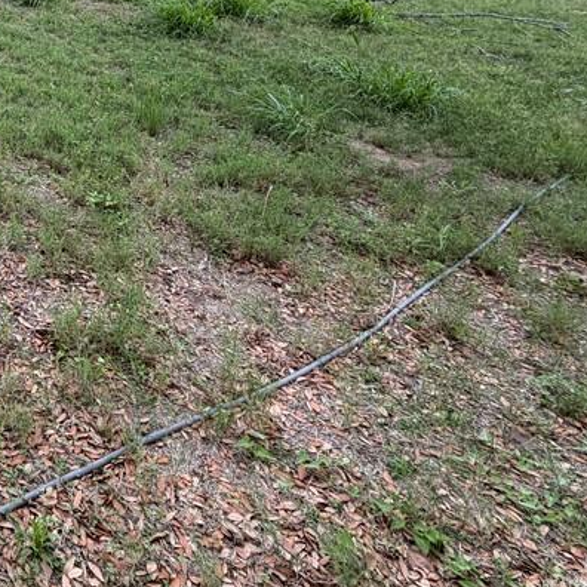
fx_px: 614
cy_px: 47
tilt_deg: -16.6
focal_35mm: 32
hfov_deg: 39.4
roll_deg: -1.2
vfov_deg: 45.7
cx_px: -92
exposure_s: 1/213
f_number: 2.2
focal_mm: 2.22
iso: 40
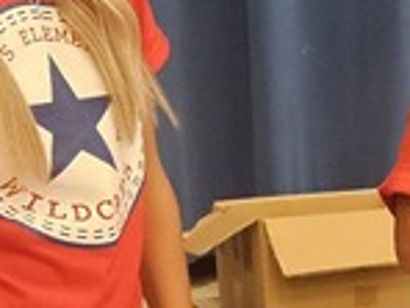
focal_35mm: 159
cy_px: 352
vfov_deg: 9.2
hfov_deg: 11.6
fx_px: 1883
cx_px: 701
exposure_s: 1/120
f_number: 1.8
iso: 500
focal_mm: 5.4
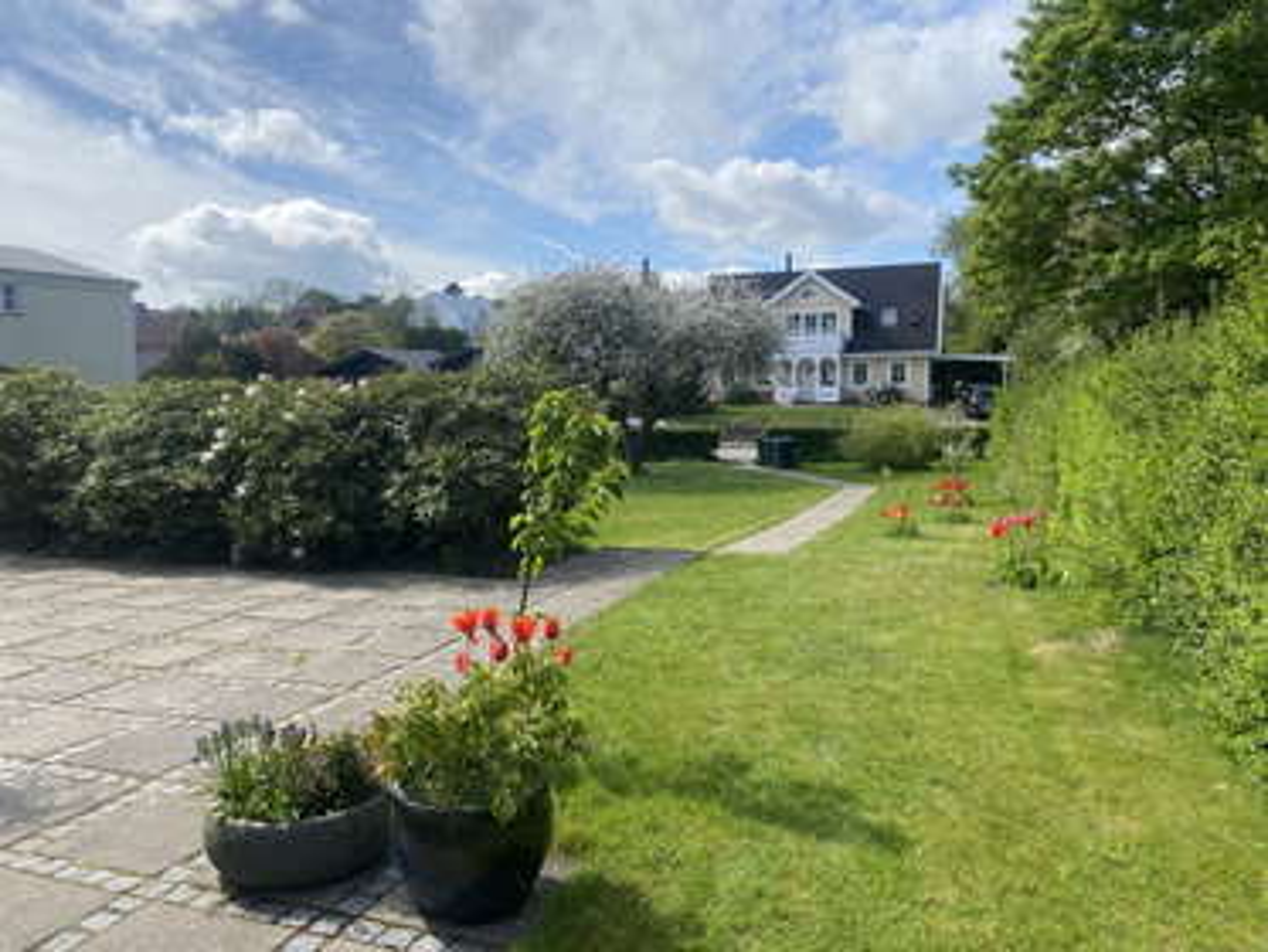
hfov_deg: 67.3
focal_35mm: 26
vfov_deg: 53.1
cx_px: 634
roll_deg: +1.4
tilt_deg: -6.2
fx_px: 953
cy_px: 476
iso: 32
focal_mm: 4.25
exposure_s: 1/2410
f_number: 1.8
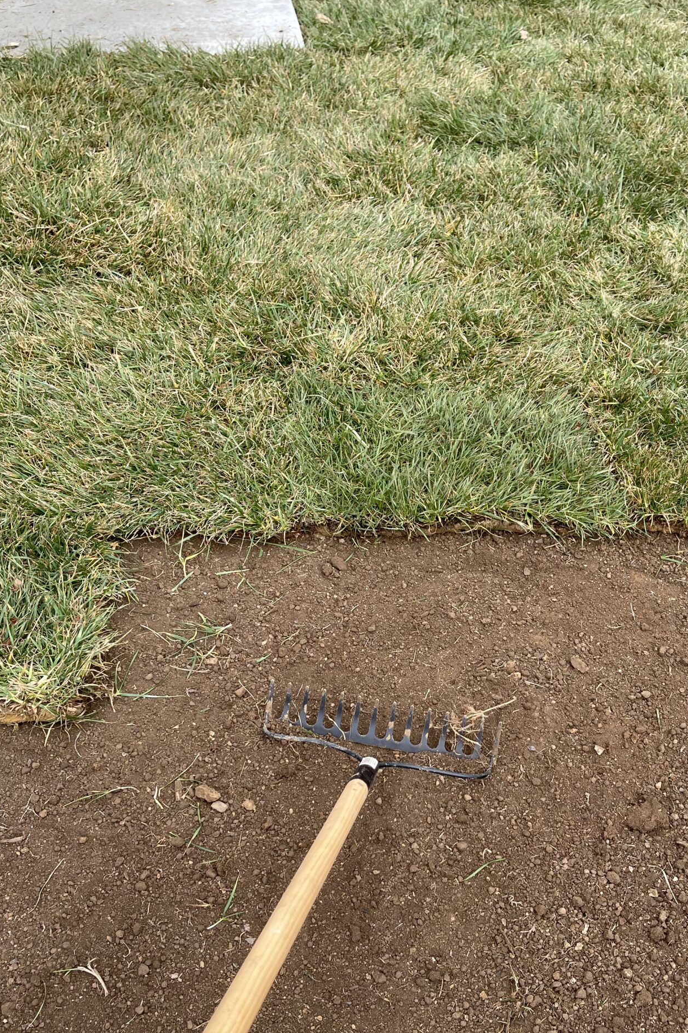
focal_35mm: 37
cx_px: 386
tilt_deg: -45.1
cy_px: 613
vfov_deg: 51.6
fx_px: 1061
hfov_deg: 35.9
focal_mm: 5.1
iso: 32
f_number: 1.6
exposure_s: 1/978
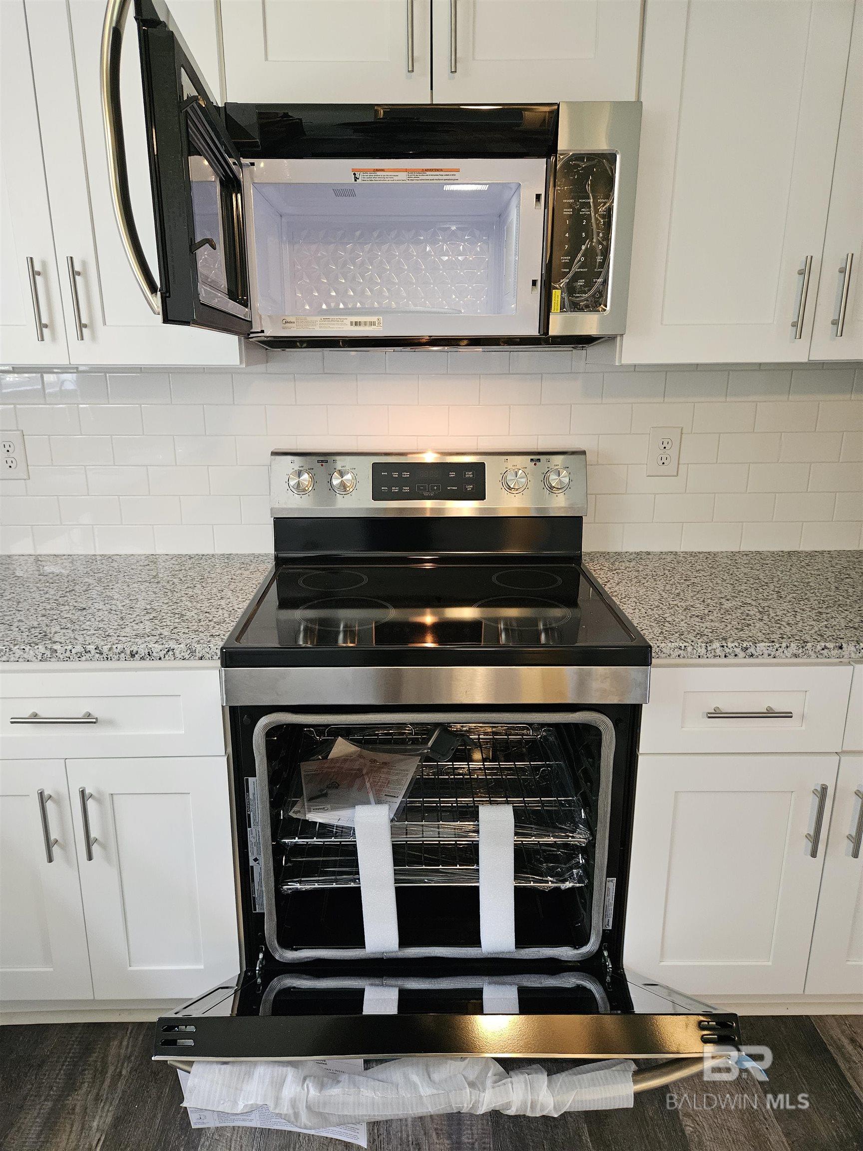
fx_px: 765
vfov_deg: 73.9
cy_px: 576
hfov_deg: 58.9
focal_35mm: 23
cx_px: 432
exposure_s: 1/120
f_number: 1.8
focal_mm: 5.4
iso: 800
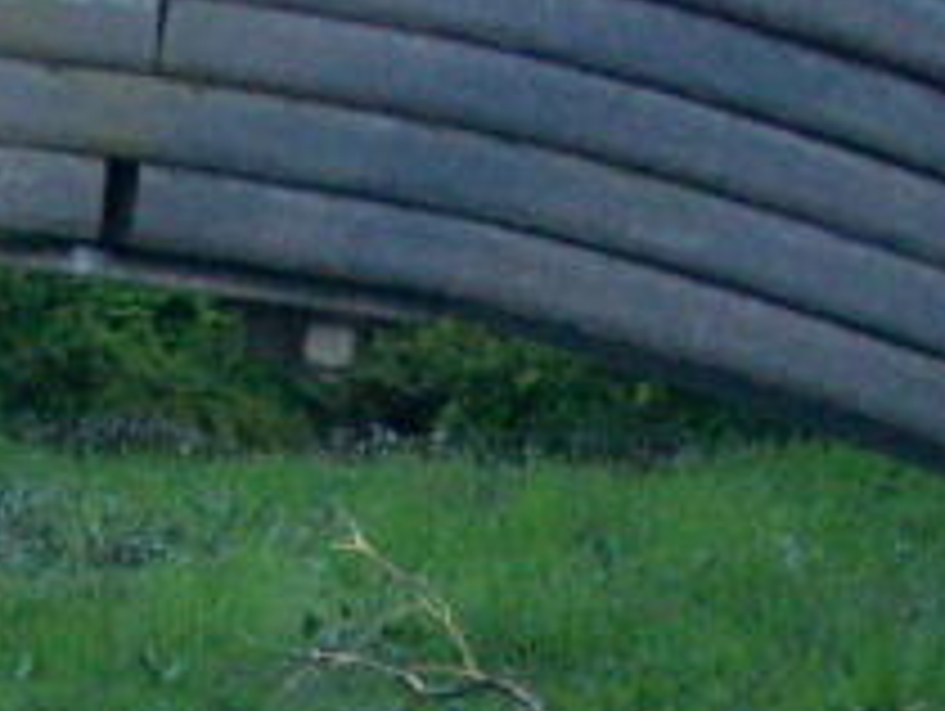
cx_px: 176
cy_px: 1210
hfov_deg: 10.1
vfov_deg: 7.4
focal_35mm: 195
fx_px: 5329
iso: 400
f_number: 2.8
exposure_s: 1/500
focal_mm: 6.7
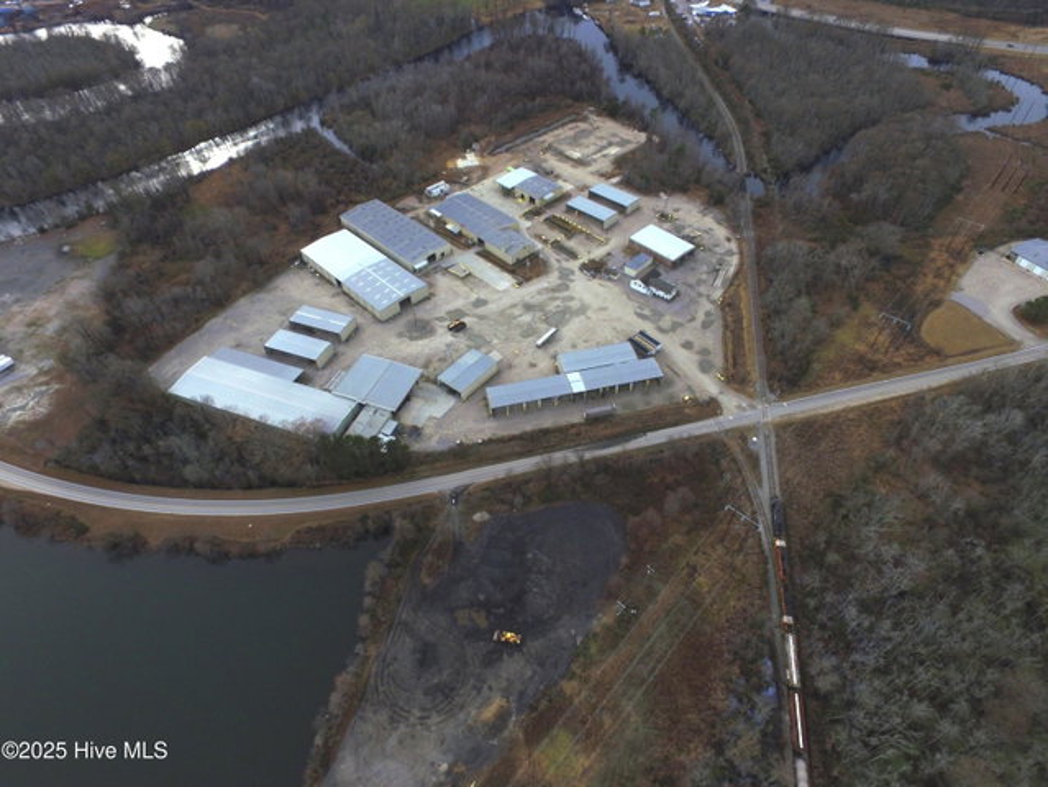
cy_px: 394
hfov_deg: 81.7
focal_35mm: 20
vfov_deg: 66.0
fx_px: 606
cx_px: 524
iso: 100
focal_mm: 3.61
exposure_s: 1/1218
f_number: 2.8
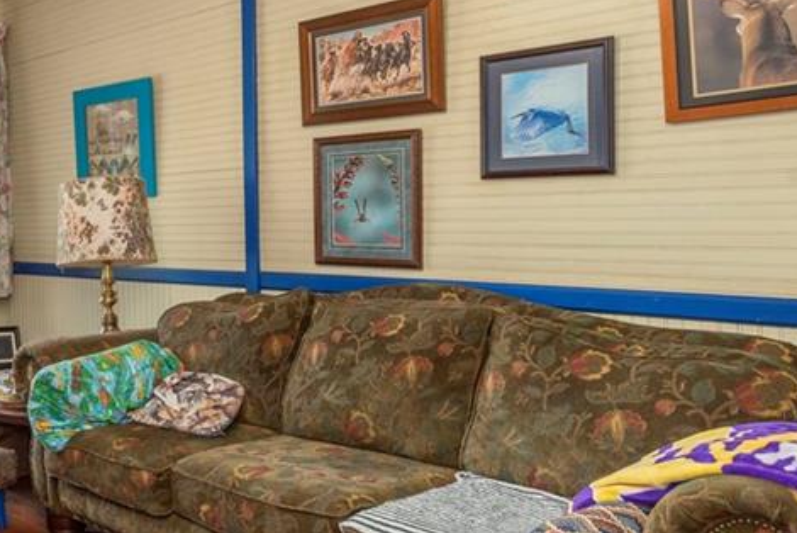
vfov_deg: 35.9
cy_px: 218
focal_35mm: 37
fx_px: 820
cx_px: 31
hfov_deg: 45.2
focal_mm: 17
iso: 400
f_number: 8
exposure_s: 1/60
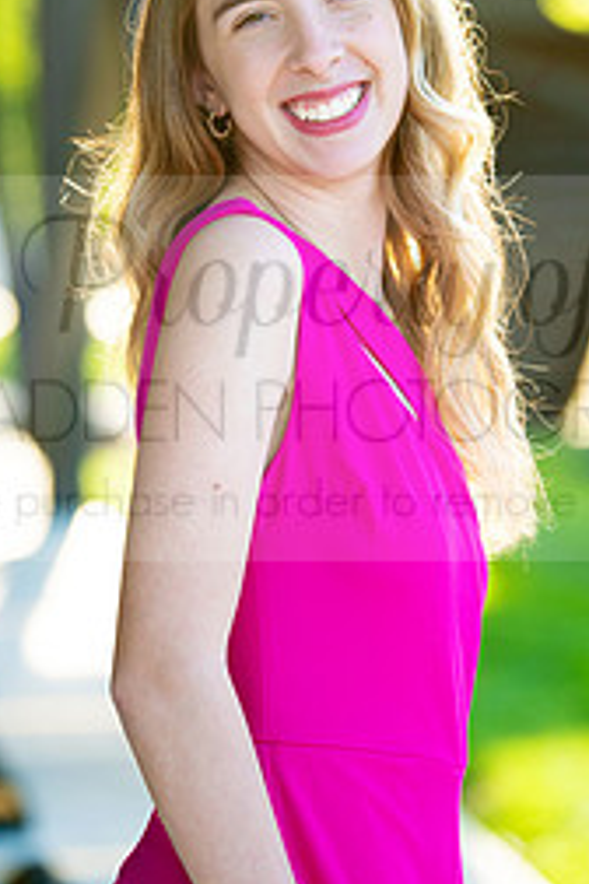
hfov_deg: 7.5
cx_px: 333
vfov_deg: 11.3
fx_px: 4466
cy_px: 368
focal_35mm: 182
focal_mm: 102
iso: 200
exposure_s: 1/400
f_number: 2.8
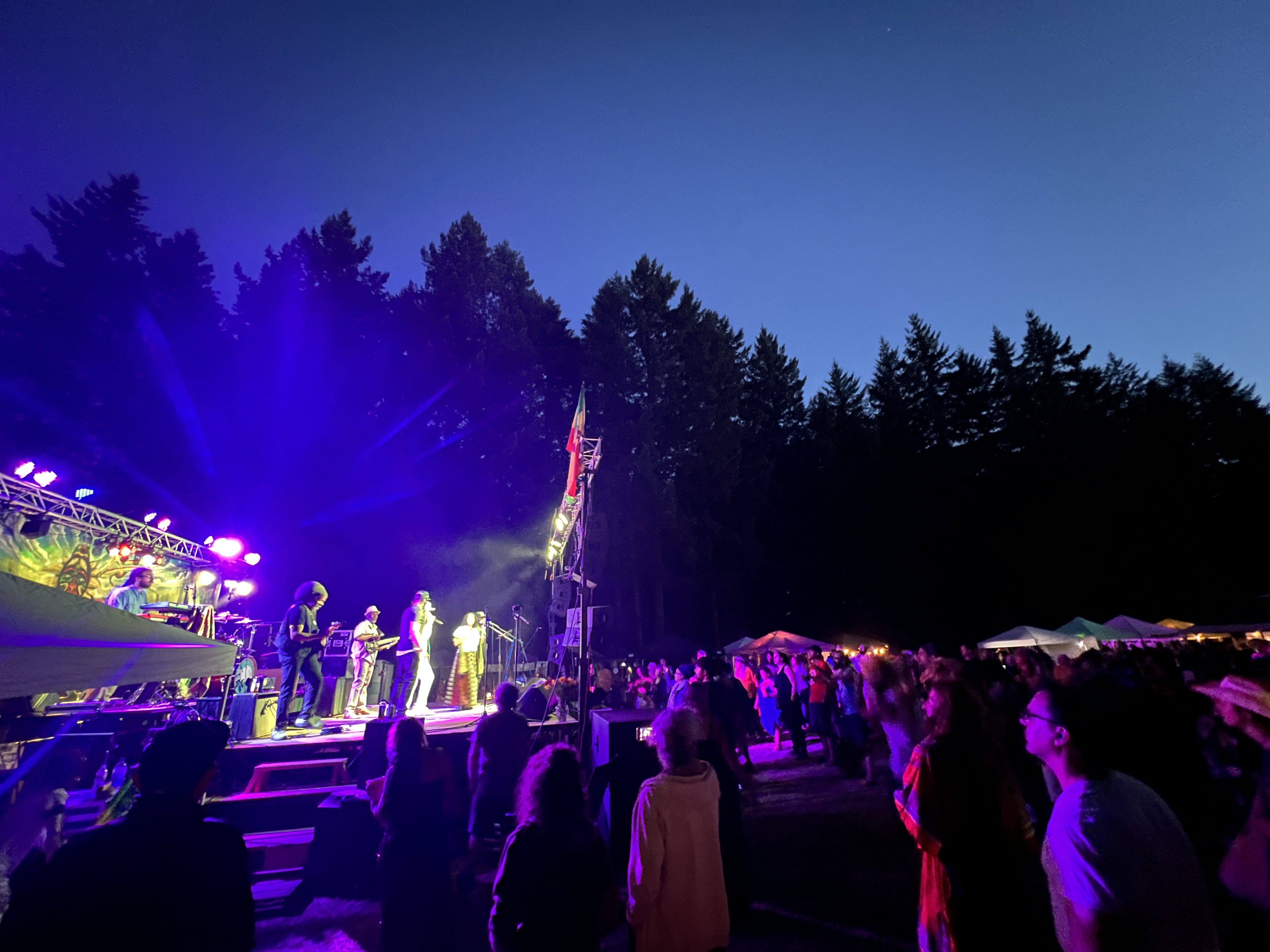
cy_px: 476
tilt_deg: +18.4
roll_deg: +2.5
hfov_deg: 106.2
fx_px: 477
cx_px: 635
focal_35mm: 13
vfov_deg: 89.9
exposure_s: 1/8
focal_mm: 1.57
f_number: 1.8
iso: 800
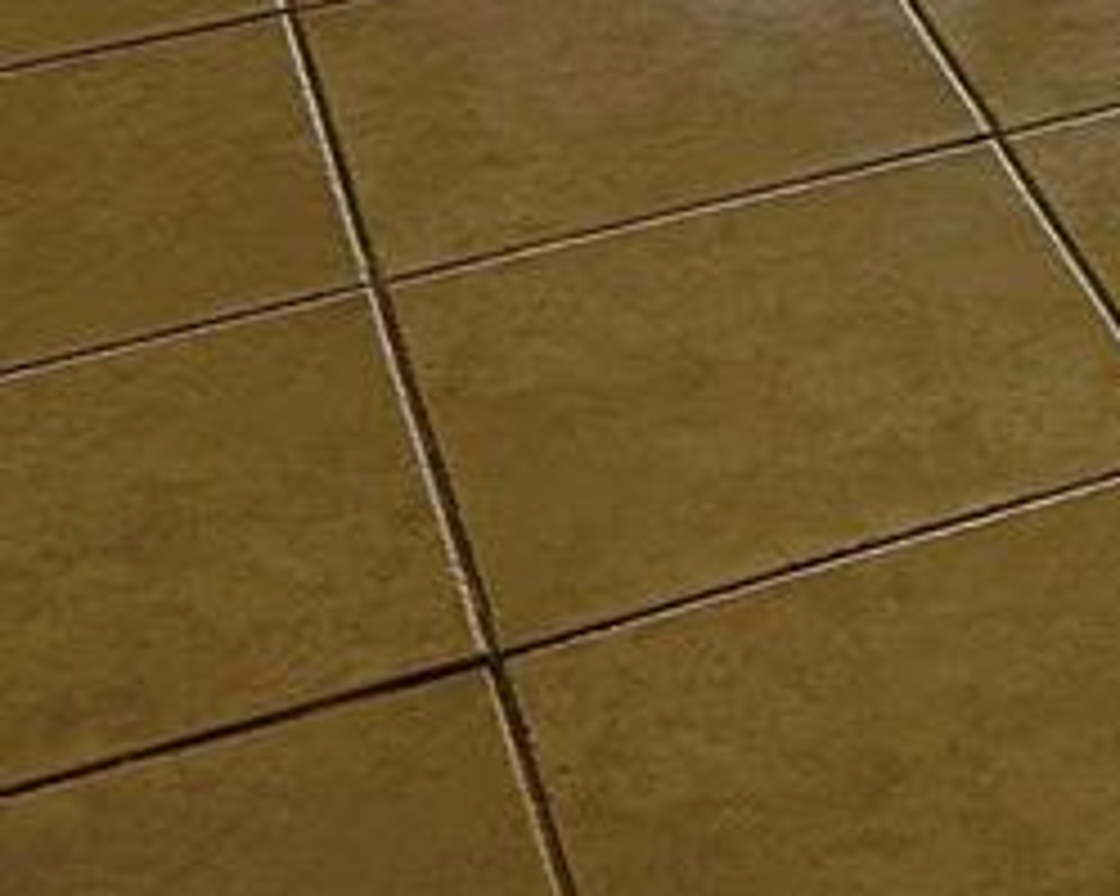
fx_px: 3744
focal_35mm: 113
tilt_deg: -2.6
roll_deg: +0.7
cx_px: 1592
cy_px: -1693
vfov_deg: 10.3
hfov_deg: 15.8
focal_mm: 6.76
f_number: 1.78
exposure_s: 1/1637
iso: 80
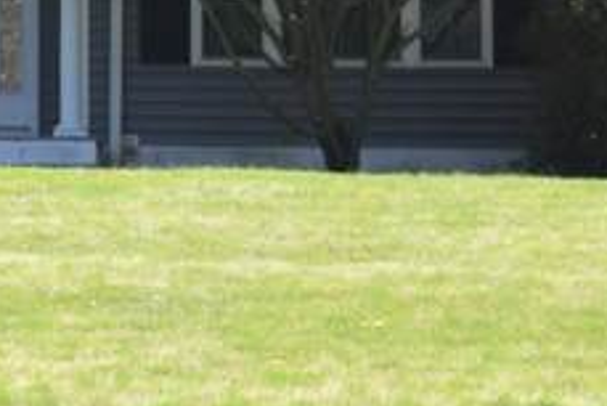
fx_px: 5095
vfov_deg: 4.5
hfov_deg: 6.7
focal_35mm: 302
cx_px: -477
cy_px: -407
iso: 100
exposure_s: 1/160
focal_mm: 36
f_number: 6.3
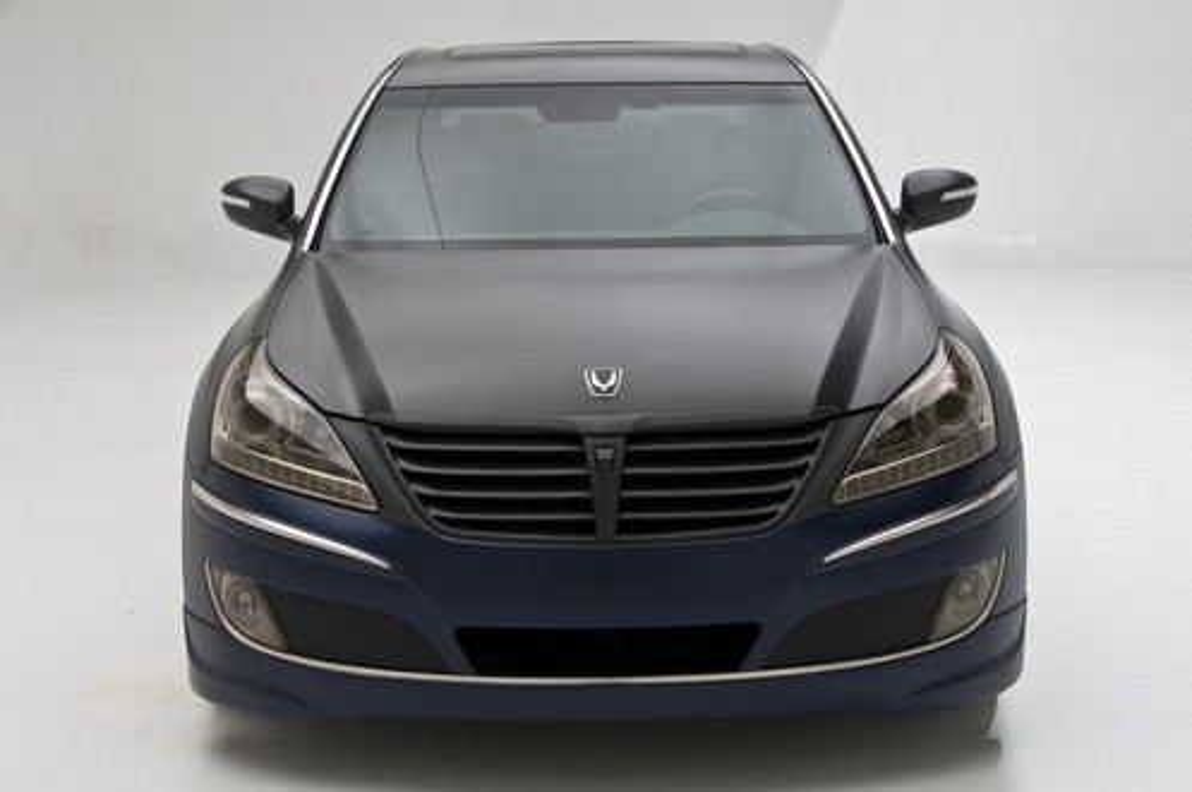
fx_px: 1984
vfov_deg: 22.6
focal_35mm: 60
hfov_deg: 33.4
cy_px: 396
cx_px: 596
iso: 200
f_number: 11
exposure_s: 1/160
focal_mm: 40
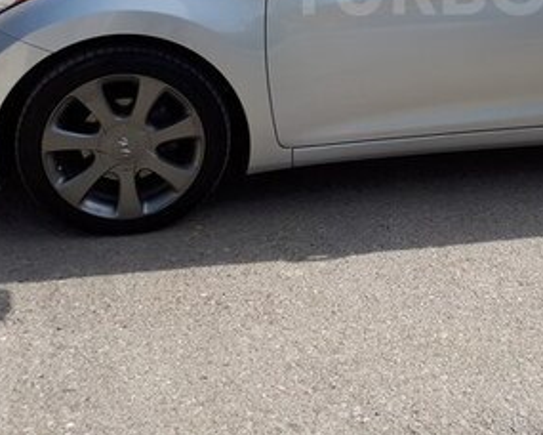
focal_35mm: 61
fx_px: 980
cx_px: 482
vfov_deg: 23.8
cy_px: -14
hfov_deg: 29.7
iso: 40
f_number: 1.9
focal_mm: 3.6
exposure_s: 1/896
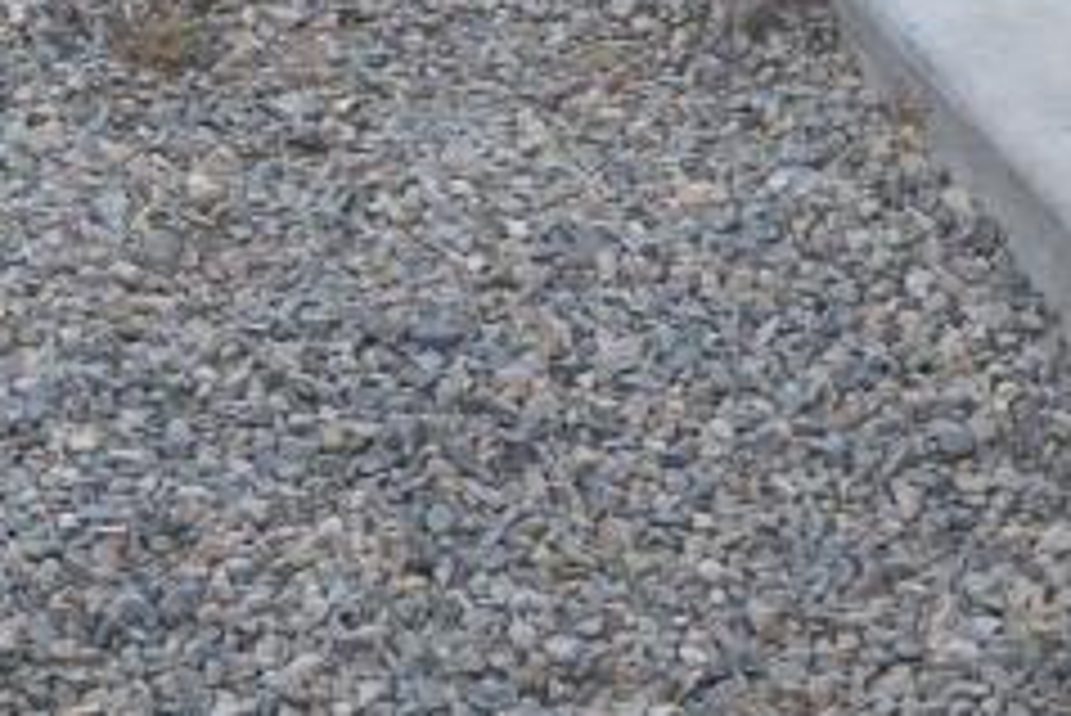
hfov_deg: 13.4
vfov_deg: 7.8
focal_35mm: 151
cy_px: -1477
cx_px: 27
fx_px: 4495
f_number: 4
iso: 500
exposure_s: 1/160
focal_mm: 16
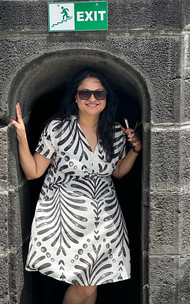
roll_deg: -0.2
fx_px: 771
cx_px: 75
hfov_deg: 14.0
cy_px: 149
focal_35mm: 93
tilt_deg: -8.9
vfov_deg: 22.3
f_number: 2.8
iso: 32
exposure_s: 1/374
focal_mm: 9
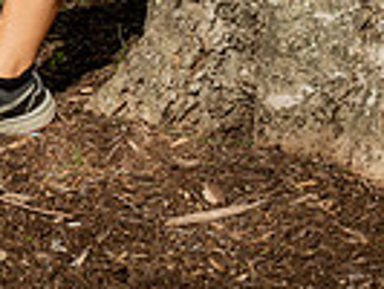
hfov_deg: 9.2
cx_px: 150
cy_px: -341
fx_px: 2376
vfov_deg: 6.7
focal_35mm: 214
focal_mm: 66
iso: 200
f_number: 8
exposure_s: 1/200
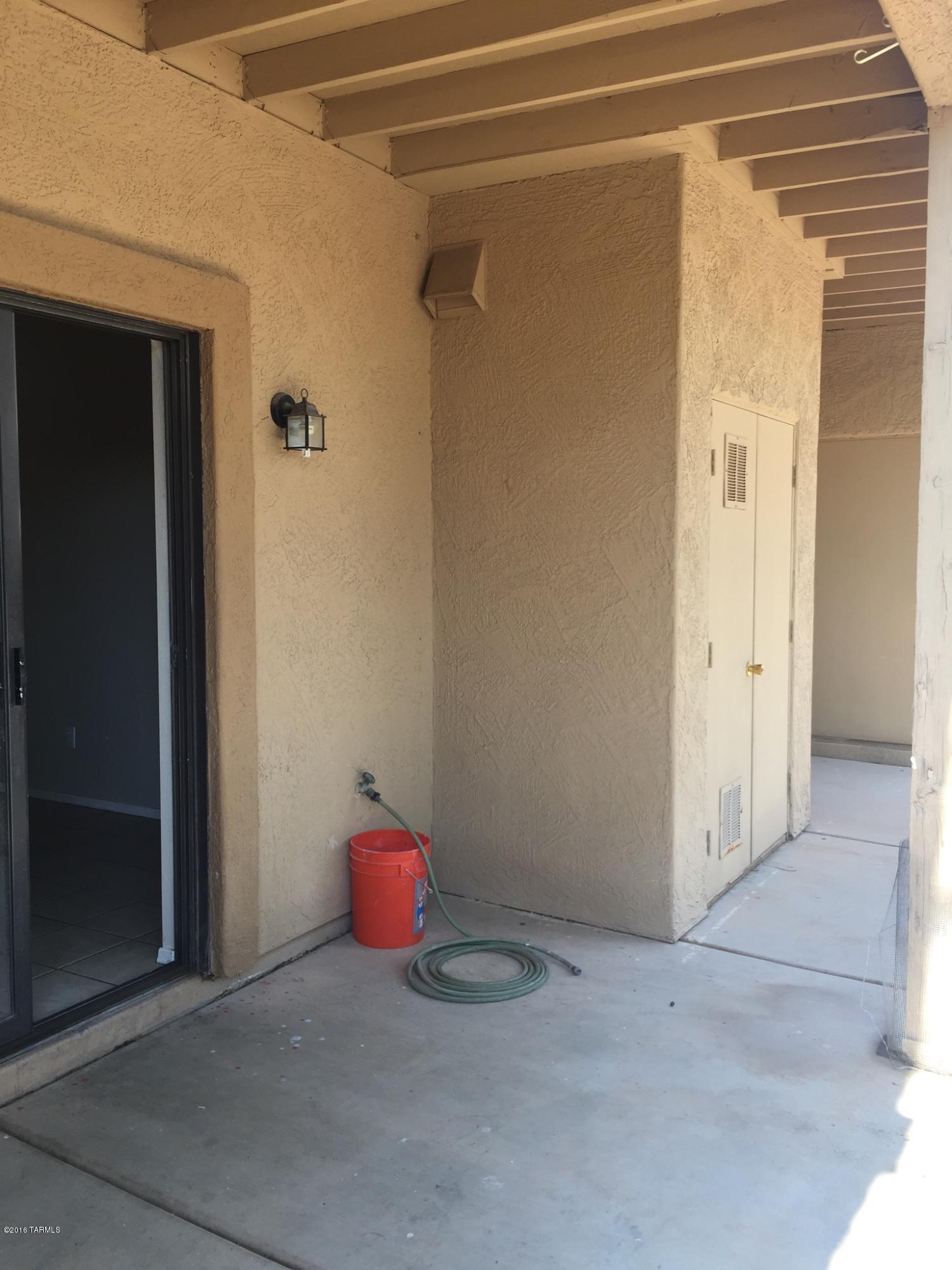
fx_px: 1063
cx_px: 476
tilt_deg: -3.1
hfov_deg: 48.2
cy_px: 635
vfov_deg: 61.7
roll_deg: +0.2
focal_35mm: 29
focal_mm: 4.15
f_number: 2.2
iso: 32
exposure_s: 1/137
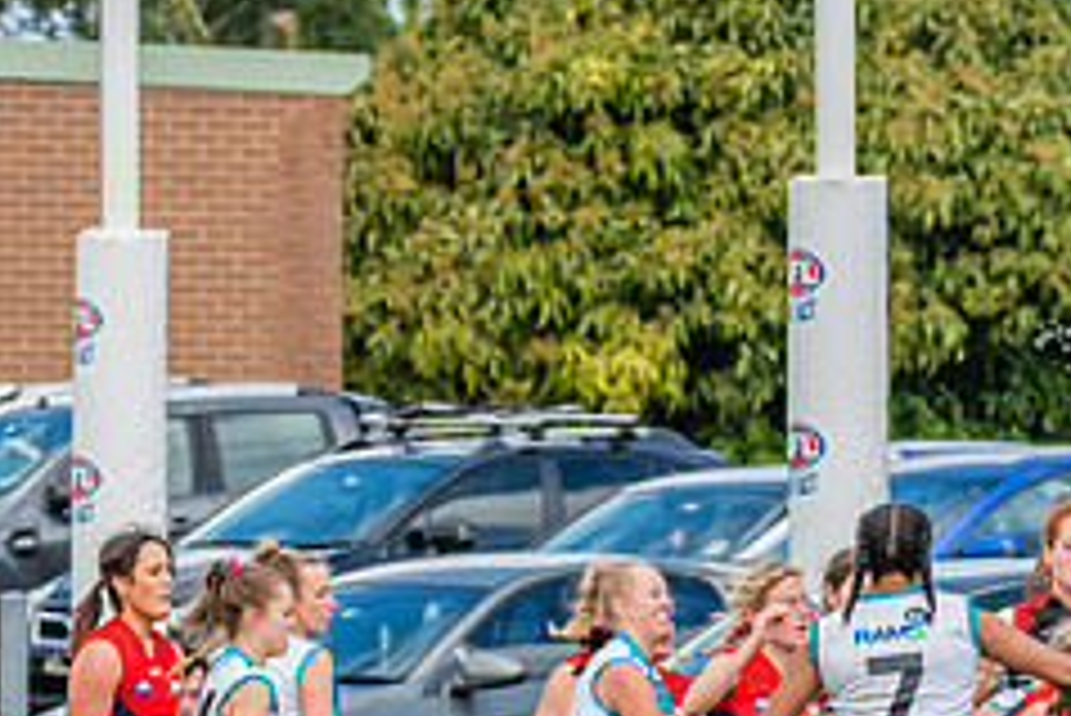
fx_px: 20122
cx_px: 815
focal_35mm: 676
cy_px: 641
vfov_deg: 2.0
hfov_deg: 3.0
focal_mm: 200
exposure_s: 1/1600
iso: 800
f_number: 8
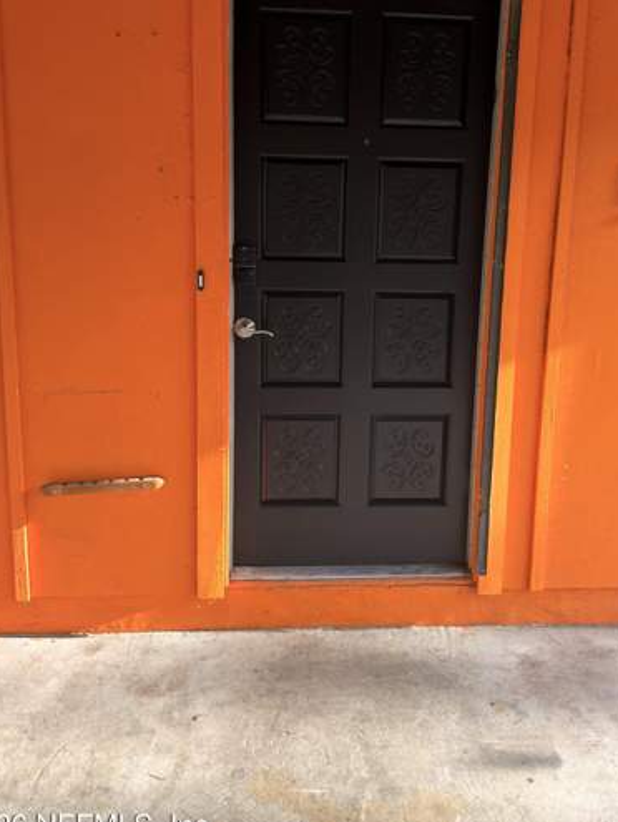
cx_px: 336
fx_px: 737
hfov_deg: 45.4
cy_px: 342
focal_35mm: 31
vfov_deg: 58.0
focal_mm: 6.76
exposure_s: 1/315
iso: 80
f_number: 1.78
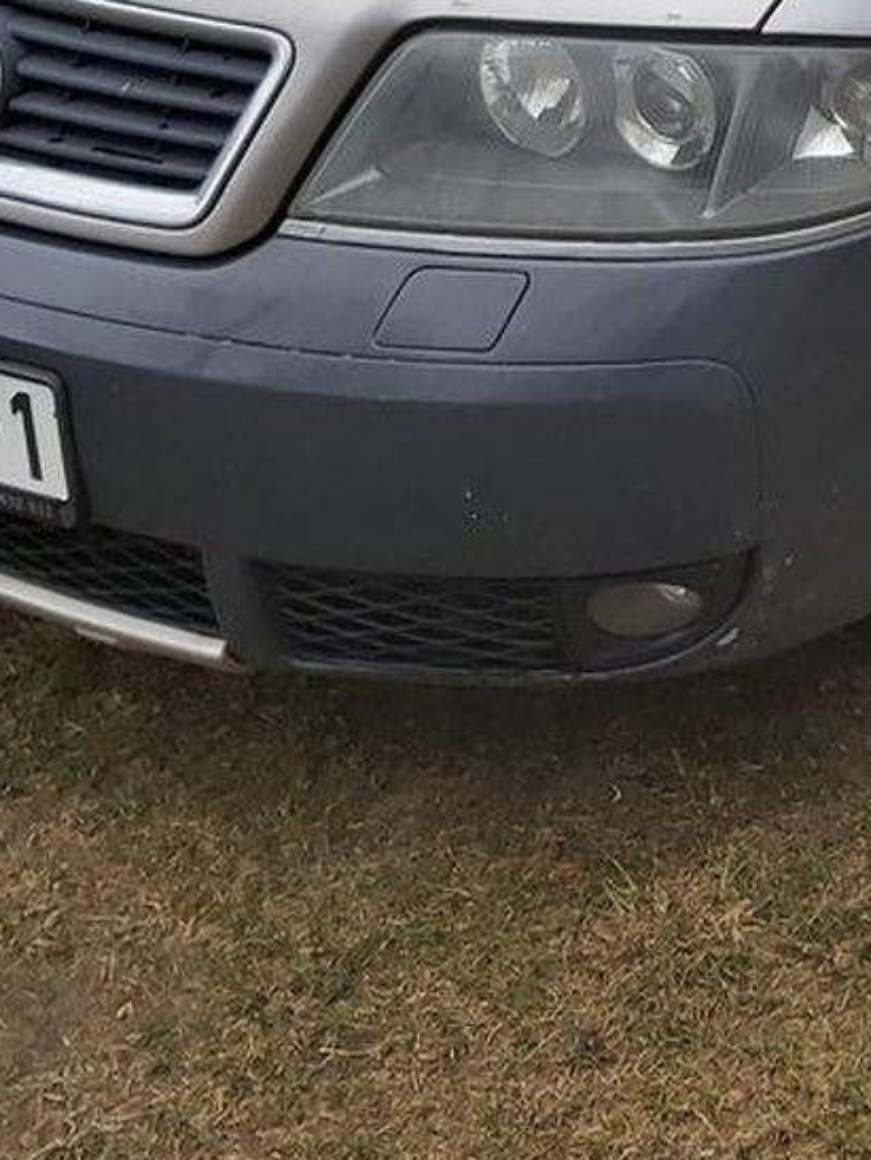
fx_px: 2547
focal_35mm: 76
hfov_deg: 18.7
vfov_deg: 23.4
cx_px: 954
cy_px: -238
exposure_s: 1/727
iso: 64
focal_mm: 3.92
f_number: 1.7
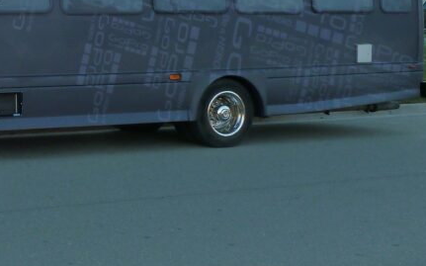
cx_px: -51
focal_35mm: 63
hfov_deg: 29.1
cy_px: 53
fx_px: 731
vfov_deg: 20.4
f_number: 4
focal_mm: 4.1
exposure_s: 1/100
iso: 125
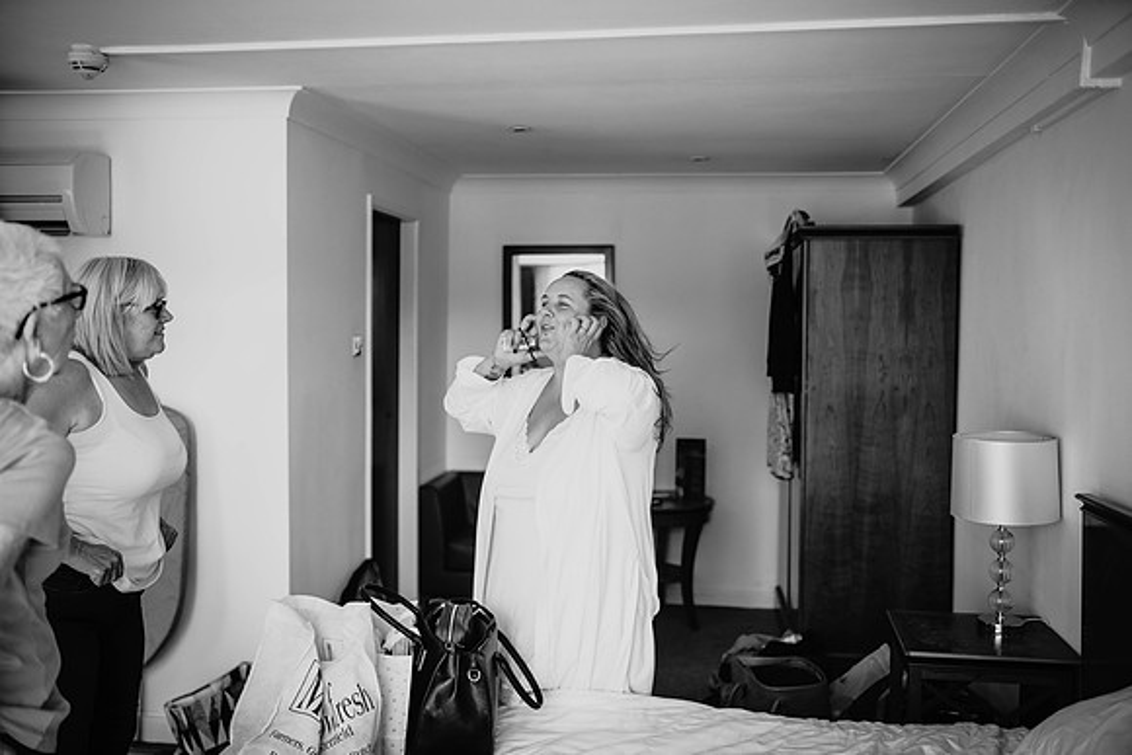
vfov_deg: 37.9
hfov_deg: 54.4
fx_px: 1101
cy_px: 378
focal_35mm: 35
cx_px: 566
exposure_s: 1/400
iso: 400
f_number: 2
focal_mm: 35
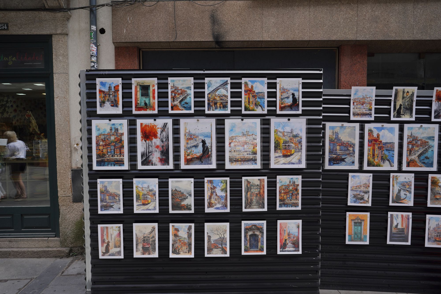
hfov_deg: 73.7
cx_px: 220
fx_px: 294
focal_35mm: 24
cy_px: 147
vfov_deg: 53.1
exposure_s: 1/100
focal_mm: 24
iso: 100
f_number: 9
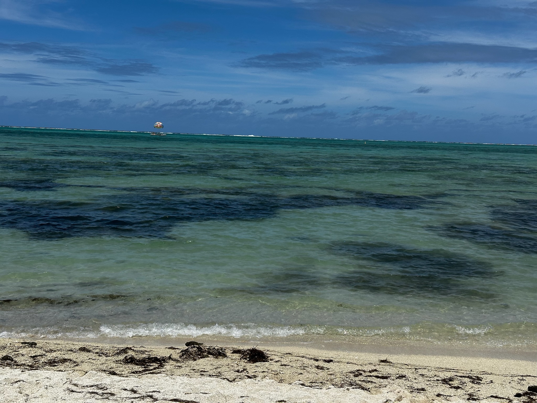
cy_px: 202
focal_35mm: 48
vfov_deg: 30.3
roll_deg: -2.2
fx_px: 745
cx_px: 268
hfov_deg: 39.7
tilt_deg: -4.7
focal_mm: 6.86
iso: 64
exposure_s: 1/9804
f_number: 1.78
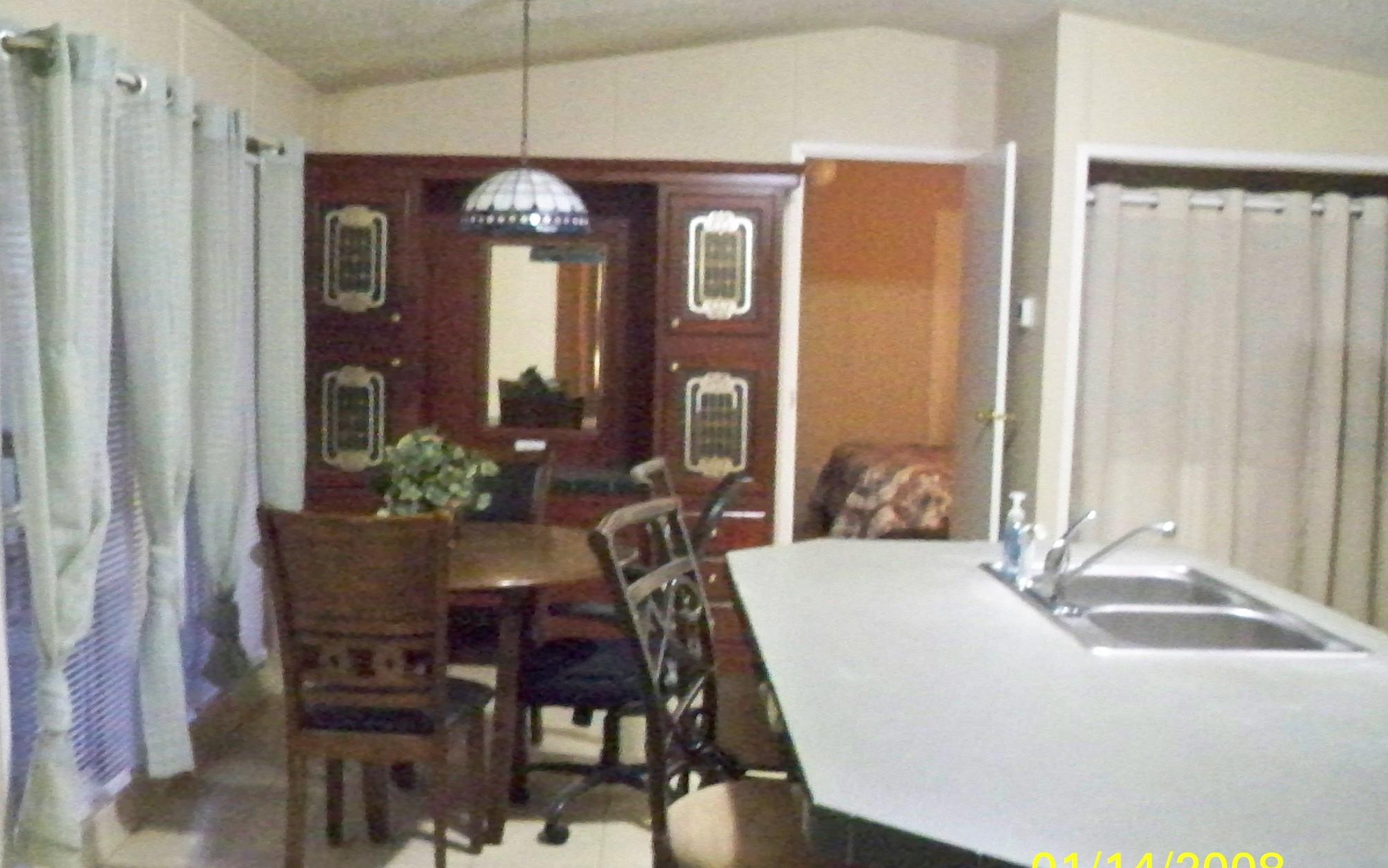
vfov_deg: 33.6
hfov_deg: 51.5
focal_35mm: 38
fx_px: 1438
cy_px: 474
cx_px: 683
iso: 3200
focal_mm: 6.3
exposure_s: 1/60
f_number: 3.1
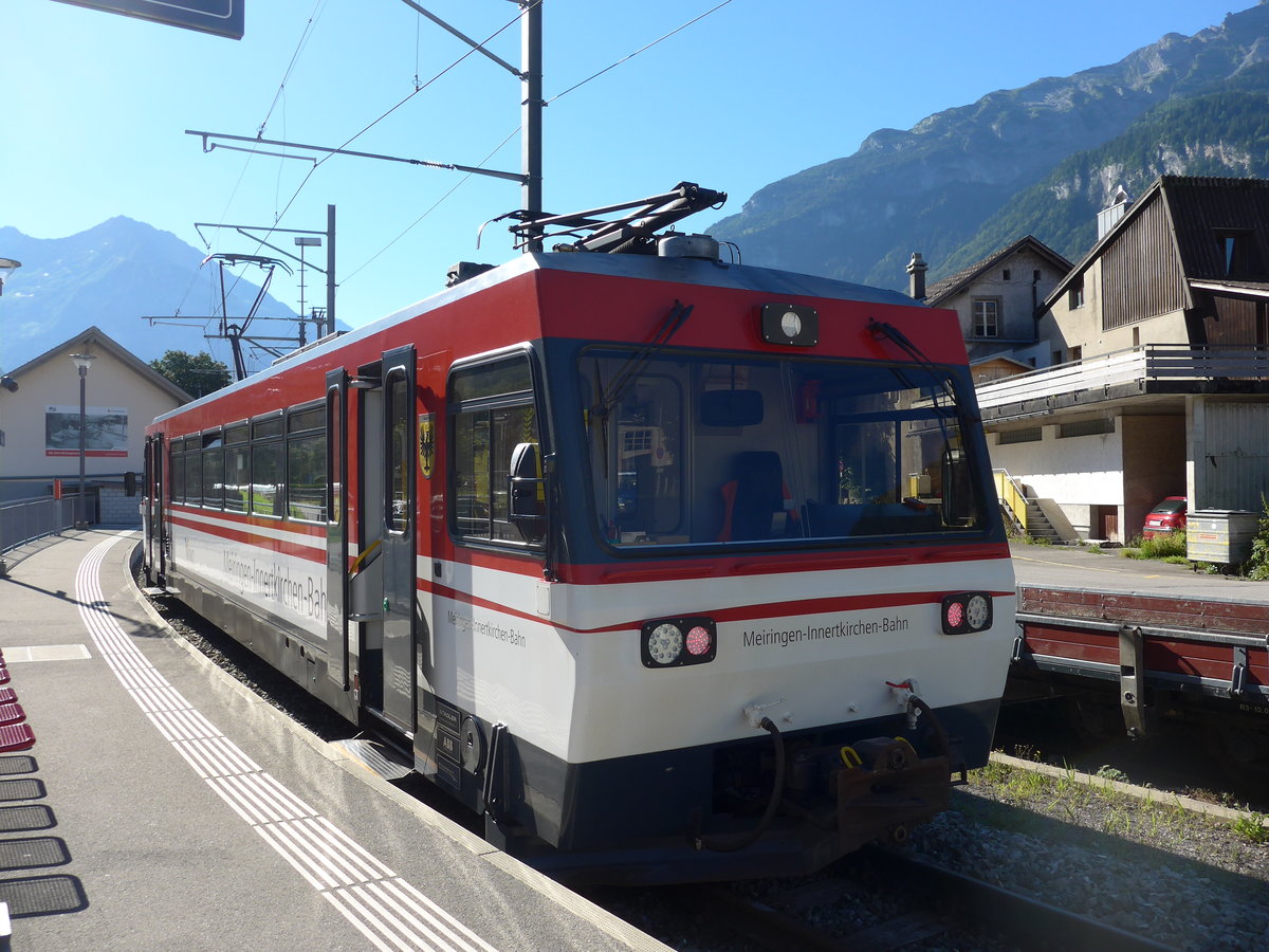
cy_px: 476
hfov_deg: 61.7
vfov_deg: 48.2
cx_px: 634
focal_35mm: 29
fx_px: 1063
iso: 80
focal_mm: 6
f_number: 2.8
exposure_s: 1/1000
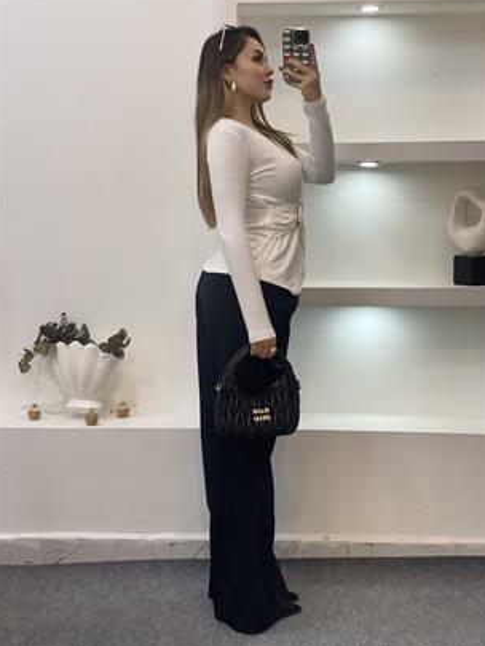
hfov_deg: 27.5
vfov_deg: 36.2
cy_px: 321
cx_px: 242
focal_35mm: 53
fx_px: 990
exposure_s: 1/100
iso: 64
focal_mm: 6
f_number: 2
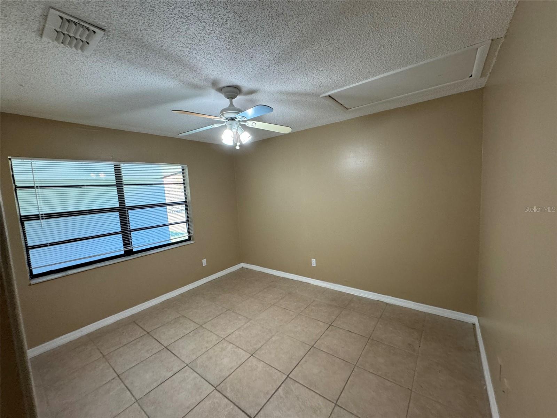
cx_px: 278
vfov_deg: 85.7
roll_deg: +4.7
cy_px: 209
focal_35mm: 14
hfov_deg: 102.1
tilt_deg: -7.9
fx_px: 225
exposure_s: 1/60
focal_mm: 2.22
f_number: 2.2
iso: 250
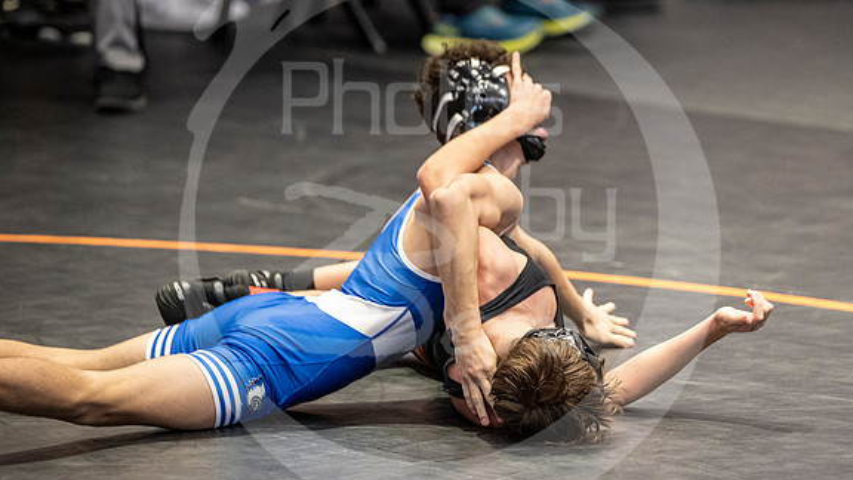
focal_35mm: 328
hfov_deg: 6.6
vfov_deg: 3.7
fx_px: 7419
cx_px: 526
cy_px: 362
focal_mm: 200
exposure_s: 1/1000
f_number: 2.8
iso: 3200
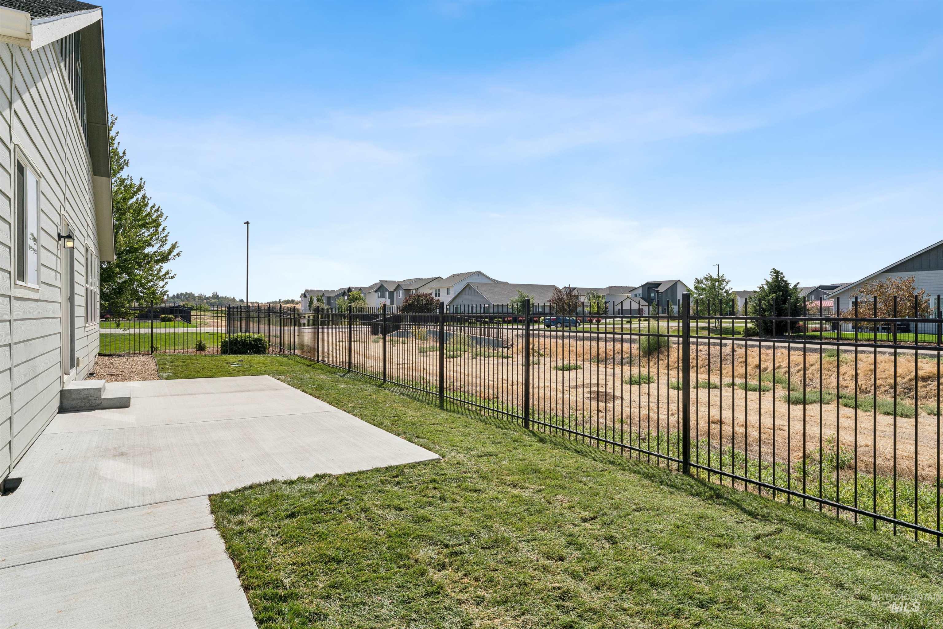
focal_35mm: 20
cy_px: 314
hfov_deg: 84.6
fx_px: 519
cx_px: 472
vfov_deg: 62.4
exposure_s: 1/500
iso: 400
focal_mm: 19.8
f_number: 13
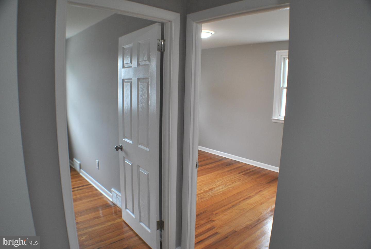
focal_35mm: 30
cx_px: 186
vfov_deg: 43.7
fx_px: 310
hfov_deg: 61.9
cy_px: 124
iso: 220
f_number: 3.8
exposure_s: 1/30
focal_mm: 20
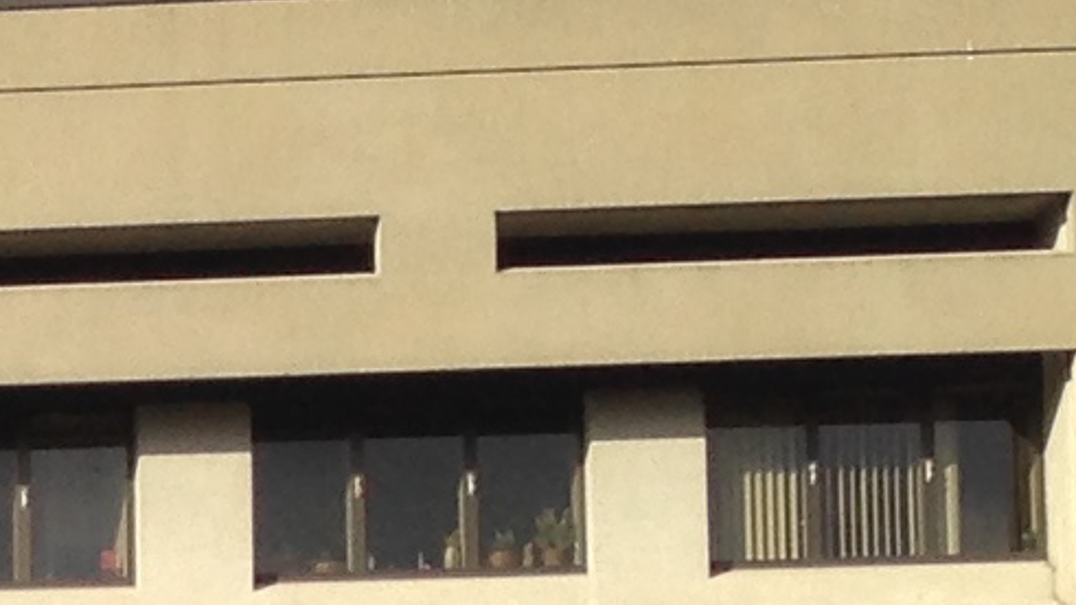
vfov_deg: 4.9
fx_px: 6818
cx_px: -1944
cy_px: 1561
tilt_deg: +8.0
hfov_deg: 8.0
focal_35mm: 239
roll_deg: +1.4
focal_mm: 4.12
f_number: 2.4
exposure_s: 1/968
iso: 50
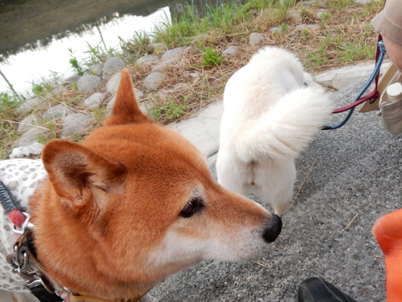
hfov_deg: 69.4
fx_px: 290
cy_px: 151
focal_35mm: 25
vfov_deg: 54.9
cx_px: 201
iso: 400
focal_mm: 4.5
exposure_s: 1/250
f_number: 3.7
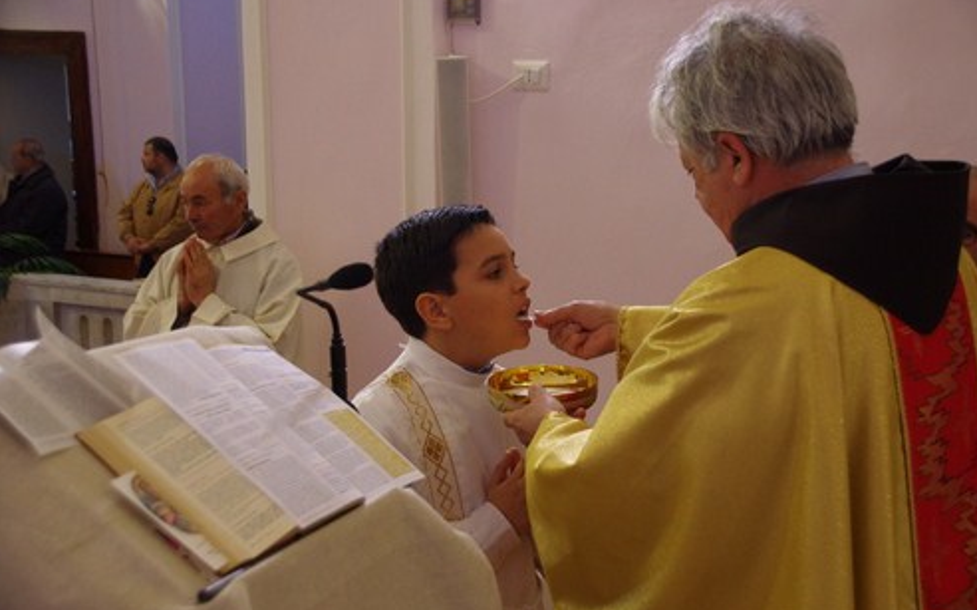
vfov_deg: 22.7
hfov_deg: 35.7
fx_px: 1517
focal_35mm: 57
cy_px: 299
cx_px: 494
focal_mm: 37
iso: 1600
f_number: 4.5
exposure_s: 1/60
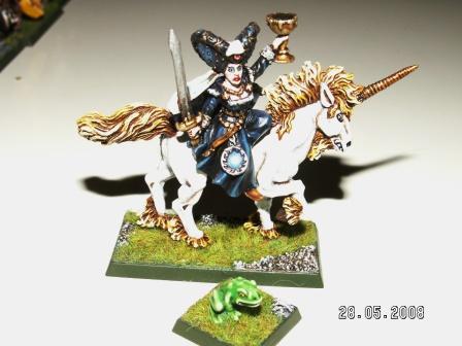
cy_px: 173
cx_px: 231
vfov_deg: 29.1
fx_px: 667
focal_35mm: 50
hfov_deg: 38.2
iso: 160
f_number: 4.5
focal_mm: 8.38
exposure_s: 1/40
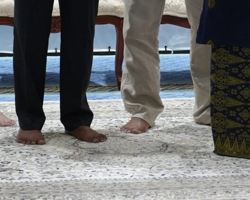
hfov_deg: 10.0
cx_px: 3
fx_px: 1420
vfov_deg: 7.8
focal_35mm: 192
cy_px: -165
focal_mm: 42
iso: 1600
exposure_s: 1/160
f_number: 4
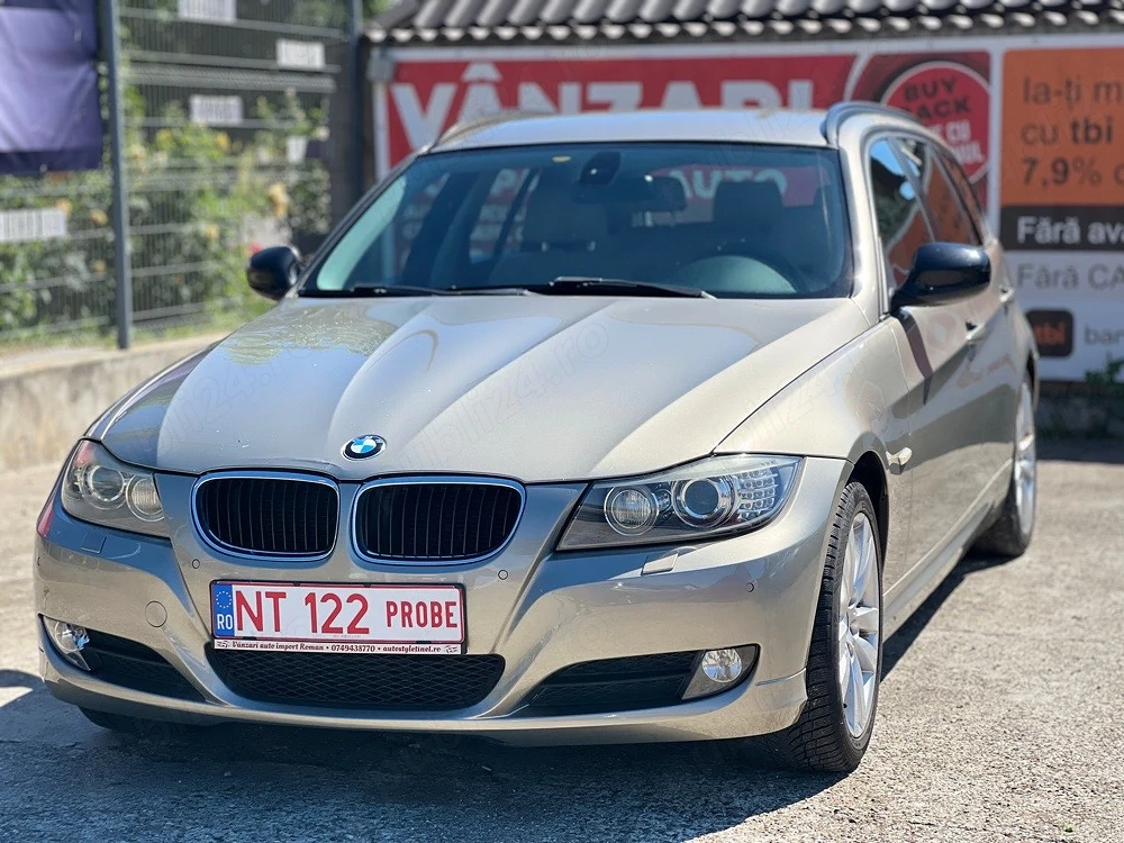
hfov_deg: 25.3
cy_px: 422
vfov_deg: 19.1
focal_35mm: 77
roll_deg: +0.2
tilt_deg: -5.7
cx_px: 562
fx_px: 2500
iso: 32
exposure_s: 1/550
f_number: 2.8
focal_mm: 9
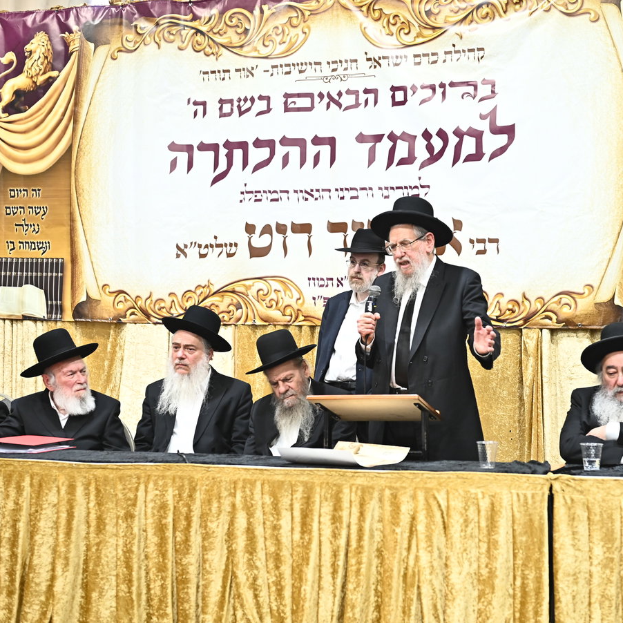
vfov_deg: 29.6
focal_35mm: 58
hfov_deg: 29.5
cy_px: 318
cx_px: 383
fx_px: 1181
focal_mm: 44
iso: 1600
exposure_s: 1/200
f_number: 3.2
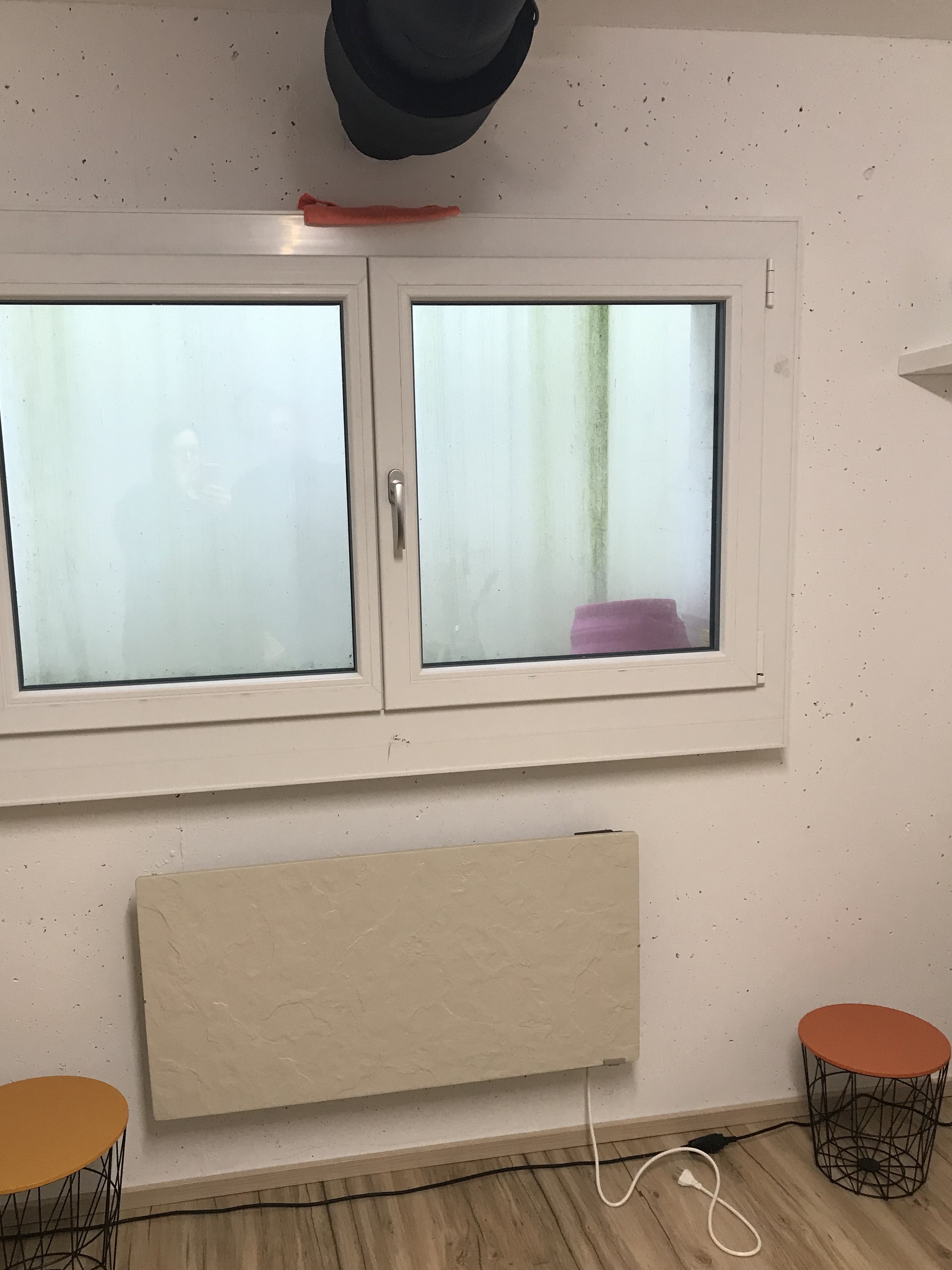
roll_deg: +0.8
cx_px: 430
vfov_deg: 58.3
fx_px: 1137
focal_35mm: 31
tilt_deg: -9.1
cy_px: 664
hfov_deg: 45.4
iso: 25
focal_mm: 3.99
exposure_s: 1/33
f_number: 1.8
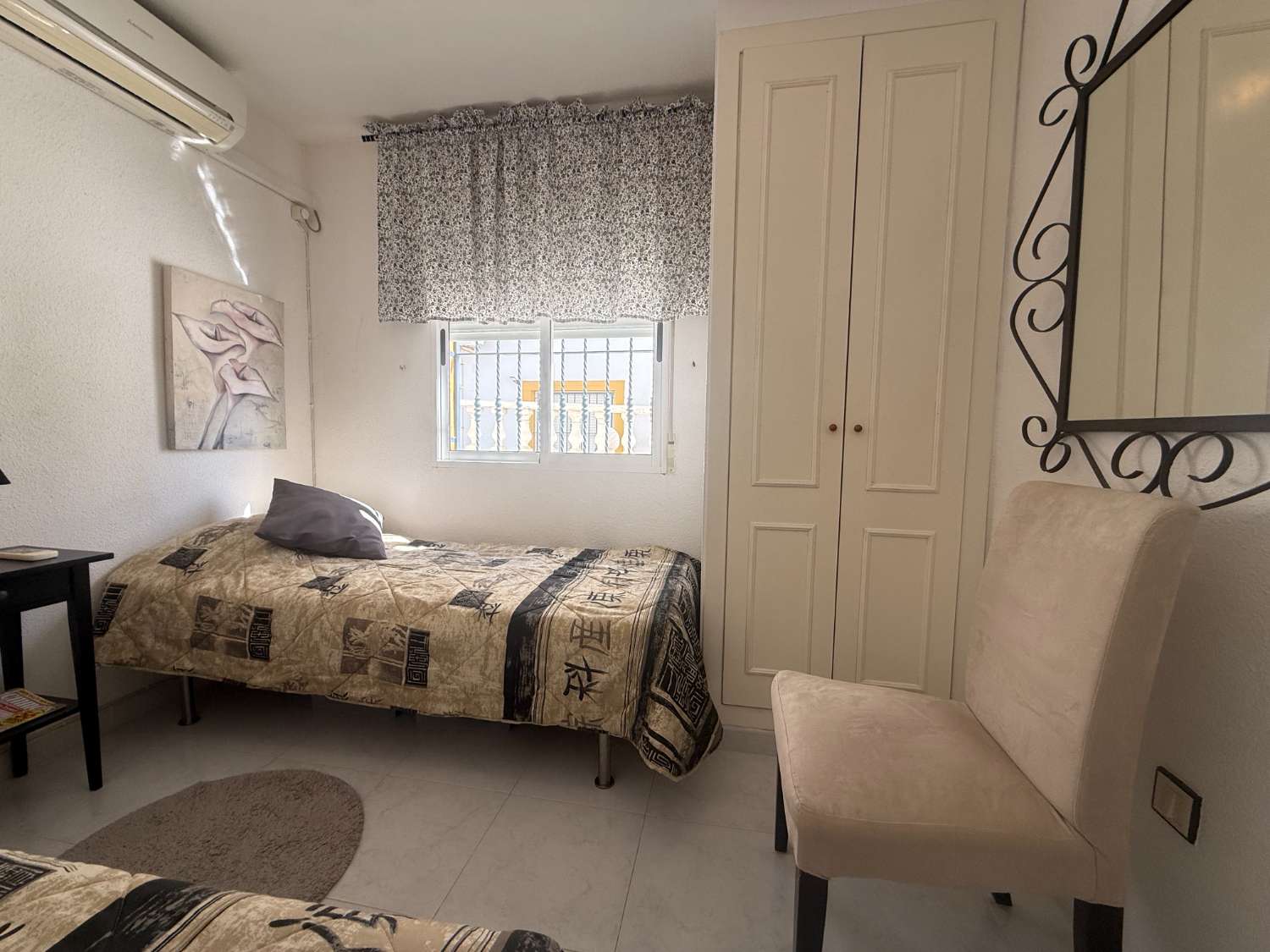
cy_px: 476
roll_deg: -0.6
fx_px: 514
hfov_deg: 102.1
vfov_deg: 85.7
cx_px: 635
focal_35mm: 14
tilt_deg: -3.4
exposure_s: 1/210
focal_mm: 2.22
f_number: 2.2
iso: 64
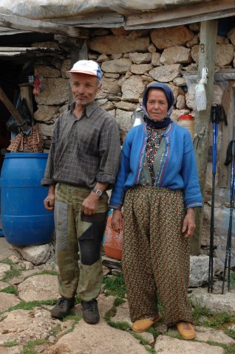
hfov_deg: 30.7
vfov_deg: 45.0
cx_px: 118
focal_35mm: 44
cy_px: 177
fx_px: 428
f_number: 8
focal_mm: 29
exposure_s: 1/60
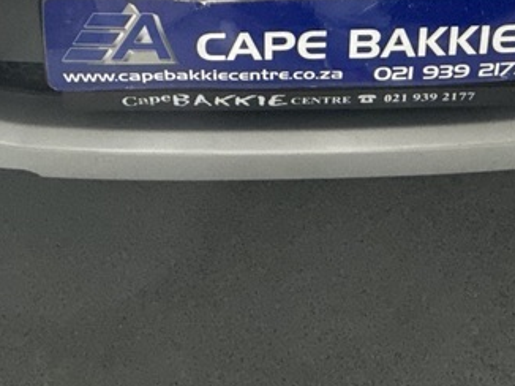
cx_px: 275
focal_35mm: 44
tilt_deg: -15.4
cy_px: -212
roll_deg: +0.1
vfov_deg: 24.5
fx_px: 654
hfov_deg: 43.0
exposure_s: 1/60
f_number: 2.2
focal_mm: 2.22
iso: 400
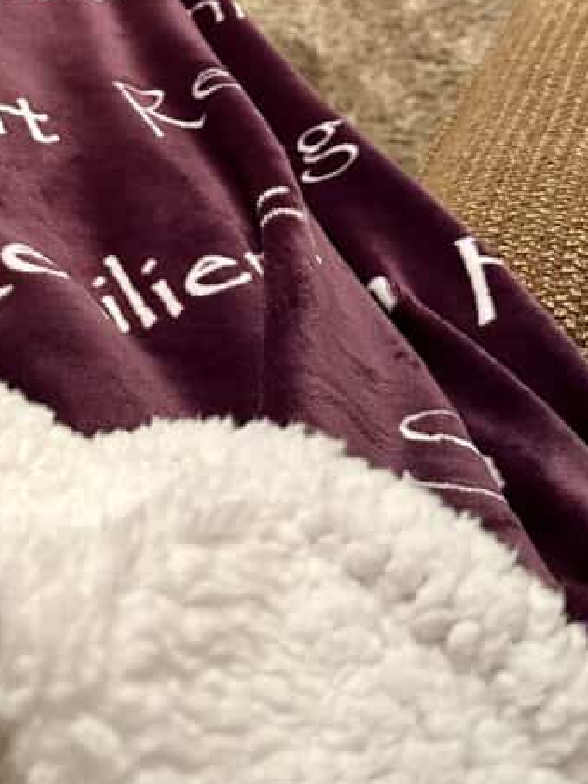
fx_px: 1224
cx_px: 71
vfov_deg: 34.6
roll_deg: -2.7
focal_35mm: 54
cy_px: 172
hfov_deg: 26.2
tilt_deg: -34.5
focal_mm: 6.86
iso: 640
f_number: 1.78
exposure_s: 1/40
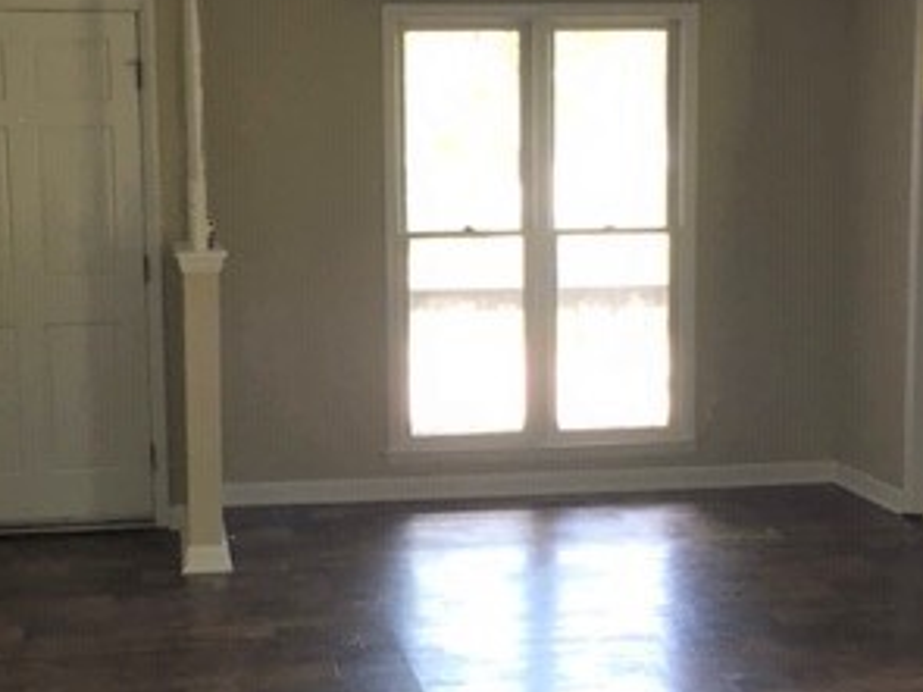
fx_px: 1679
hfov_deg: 30.7
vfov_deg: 23.3
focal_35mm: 63
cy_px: 351
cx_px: 419
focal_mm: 4.15
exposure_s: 1/30
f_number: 2.2
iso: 80
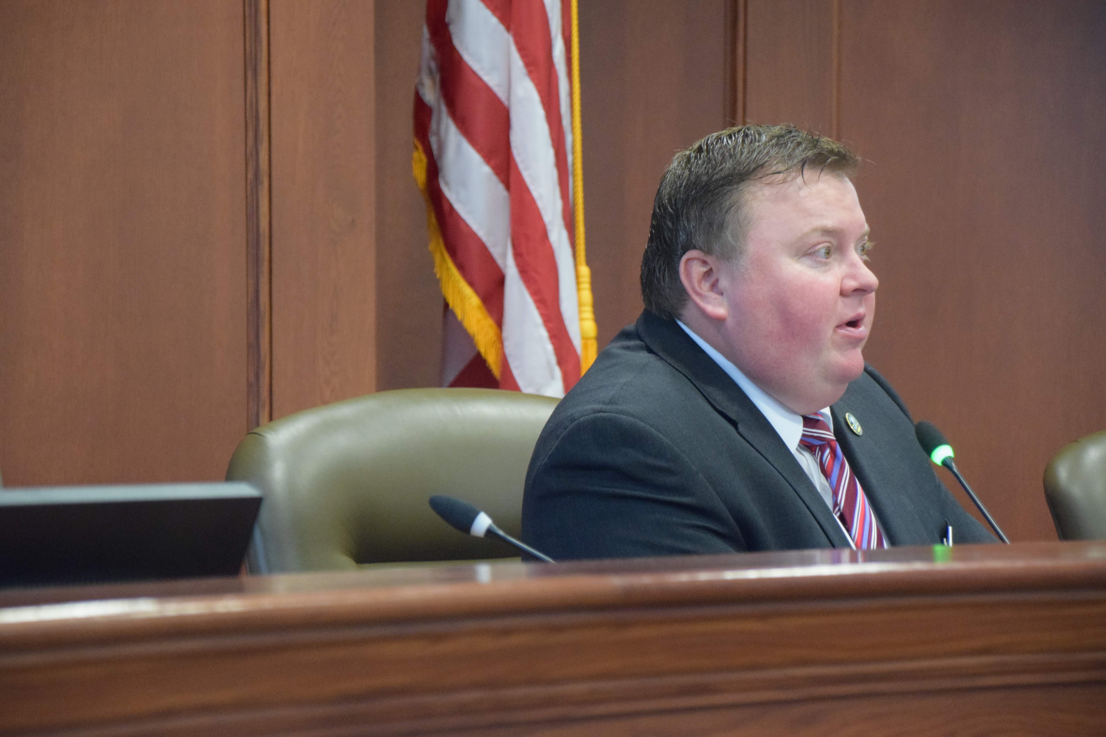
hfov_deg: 14.9
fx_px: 4239
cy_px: 368
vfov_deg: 9.9
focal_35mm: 138
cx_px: 553
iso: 5000
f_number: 5.6
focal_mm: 92
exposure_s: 1/60
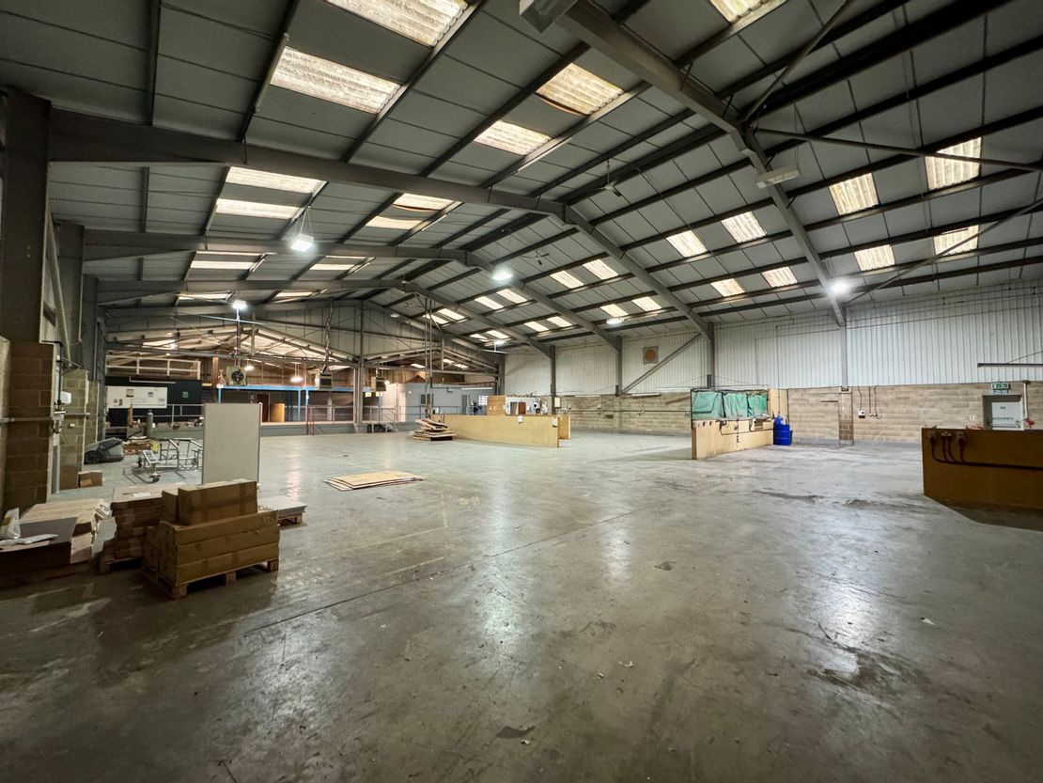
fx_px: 422
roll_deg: +0.3
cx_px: 522
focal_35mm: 14
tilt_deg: +2.4
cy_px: 392
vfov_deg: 85.7
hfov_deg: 102.1
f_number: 2.2
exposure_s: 1/50
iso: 800
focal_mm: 2.22
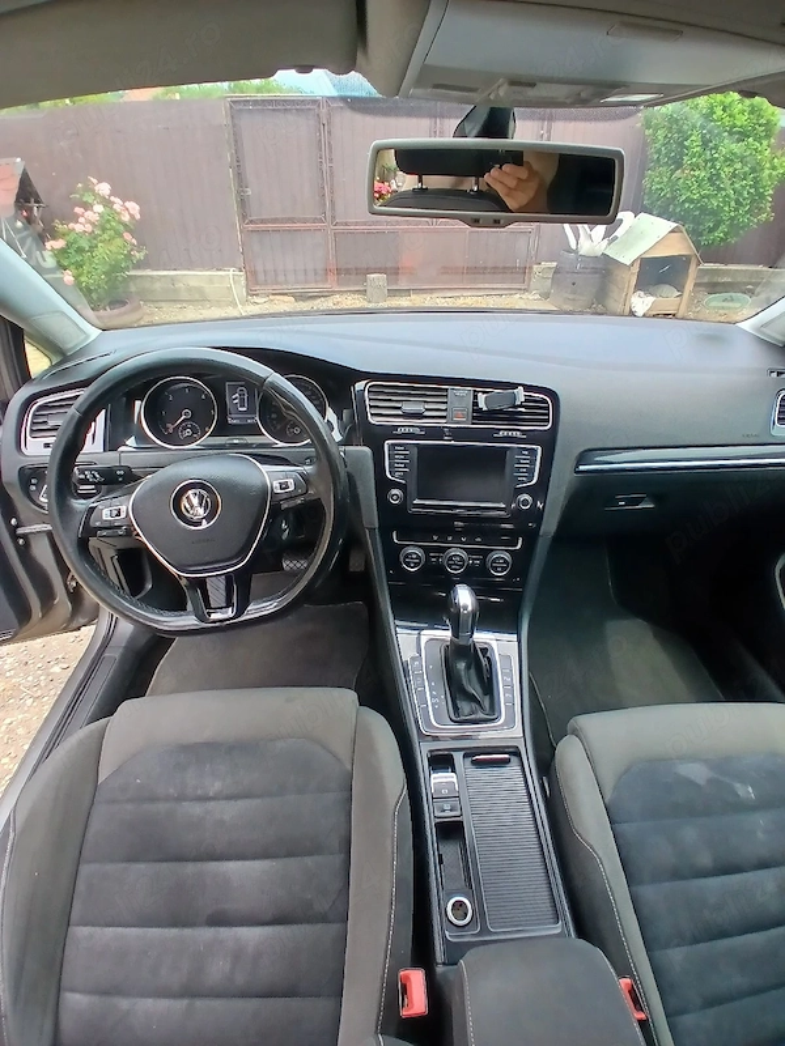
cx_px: 392
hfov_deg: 74.7
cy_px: 523
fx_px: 514
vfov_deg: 91.0
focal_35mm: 17
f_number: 2.2
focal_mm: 1.4
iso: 50
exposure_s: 1/104
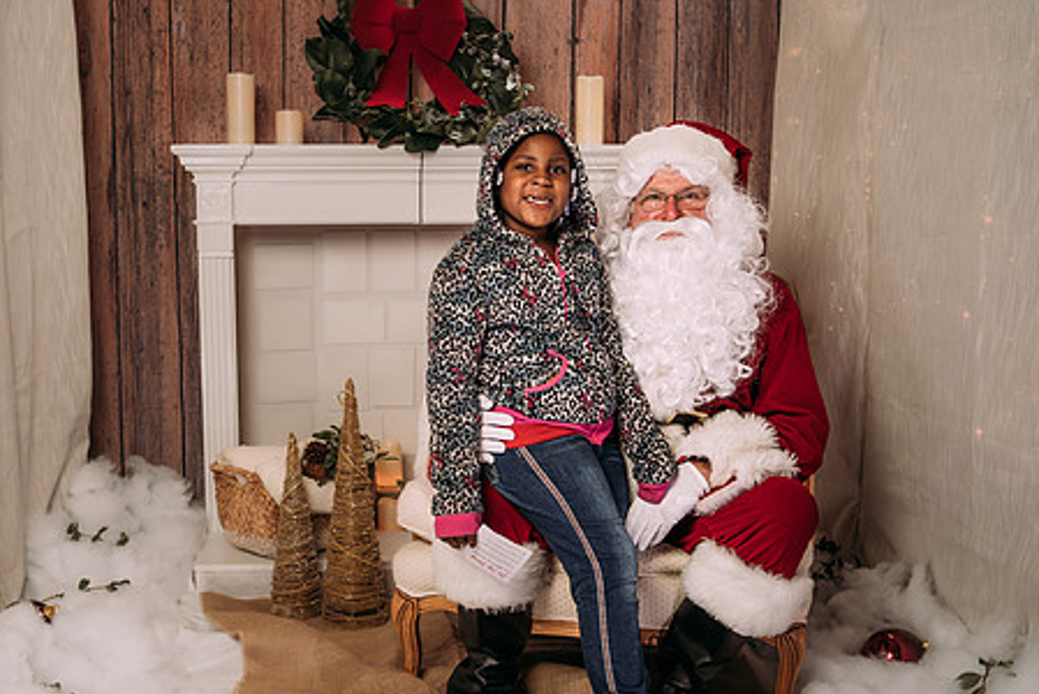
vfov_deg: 28.1
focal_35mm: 48
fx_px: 1386
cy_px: 391
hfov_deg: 41.0
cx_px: 441
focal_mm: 35
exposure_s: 1/100
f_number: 5
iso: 100
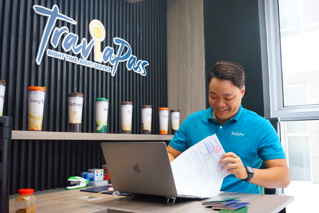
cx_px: 160
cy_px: 106
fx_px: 310
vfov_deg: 37.9
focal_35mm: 35
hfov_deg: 54.4
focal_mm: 35
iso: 6400
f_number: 5.6
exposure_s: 1/200
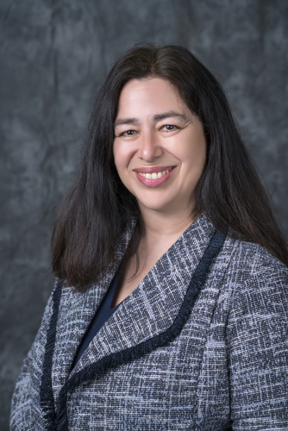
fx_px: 875
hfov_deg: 18.7
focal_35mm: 73
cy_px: 216
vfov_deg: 27.7
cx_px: 144
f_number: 4
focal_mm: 73
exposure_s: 1/125
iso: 160
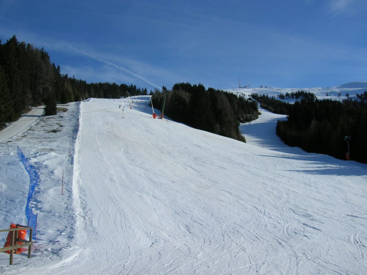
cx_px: 184
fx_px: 360
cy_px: 138
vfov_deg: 41.8
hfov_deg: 54.0
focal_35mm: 34
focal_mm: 5.7
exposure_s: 1/753
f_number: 4.9
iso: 50
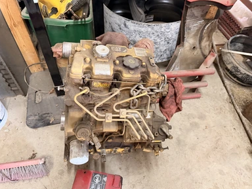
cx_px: 127
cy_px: 92
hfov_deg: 69.4
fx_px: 182
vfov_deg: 54.9
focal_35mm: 25
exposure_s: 1/60
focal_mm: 6.76
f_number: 1.78
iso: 640
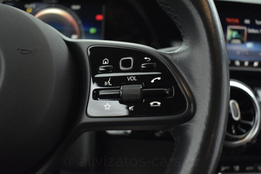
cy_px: 87
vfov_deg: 40.0
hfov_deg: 57.2
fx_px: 239
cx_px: 130
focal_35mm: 33
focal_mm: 22
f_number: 3.8
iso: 1600
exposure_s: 1/60
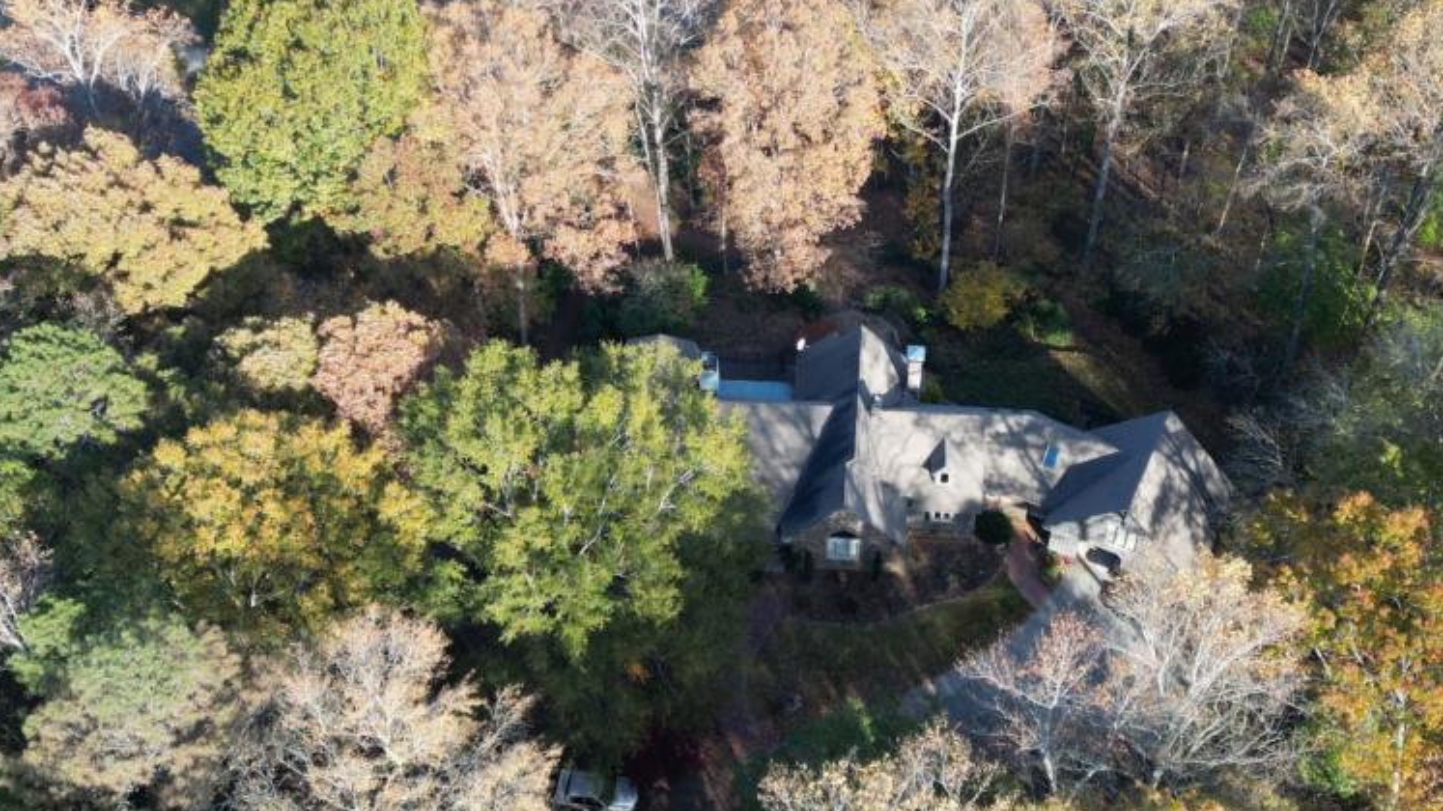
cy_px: 268
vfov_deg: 28.2
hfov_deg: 48.3
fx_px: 1607
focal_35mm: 42
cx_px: 809
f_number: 1.7
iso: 130
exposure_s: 1/640
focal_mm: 6.72
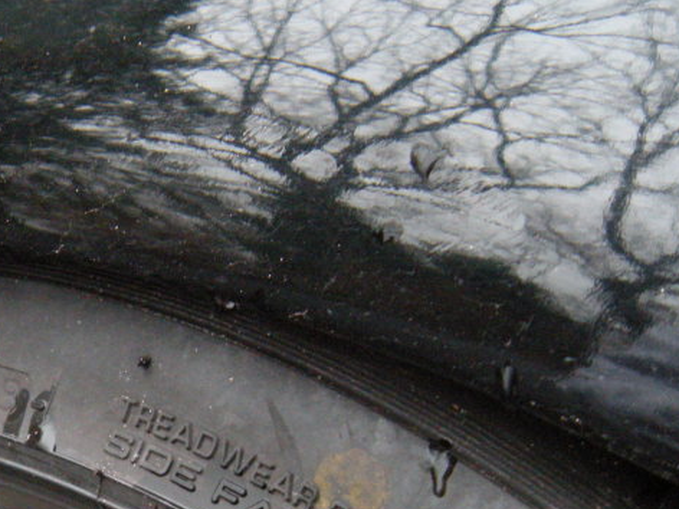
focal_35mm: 76
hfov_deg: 24.9
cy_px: 368
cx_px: 73
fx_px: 1491
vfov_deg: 19.3
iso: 335
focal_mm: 5.9
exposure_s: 1/62
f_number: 3.8
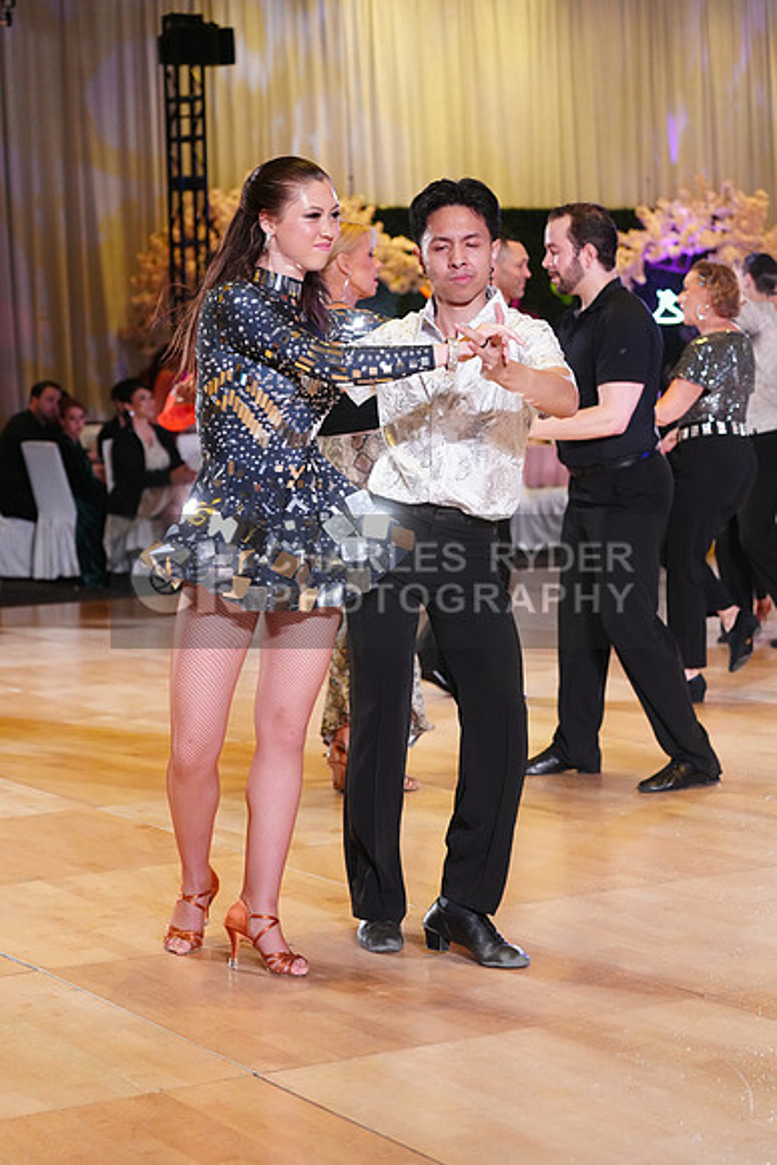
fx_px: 2426
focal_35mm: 75
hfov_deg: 18.2
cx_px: 388
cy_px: 582
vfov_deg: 27.0
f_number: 4
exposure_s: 1/400
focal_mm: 75
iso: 3200
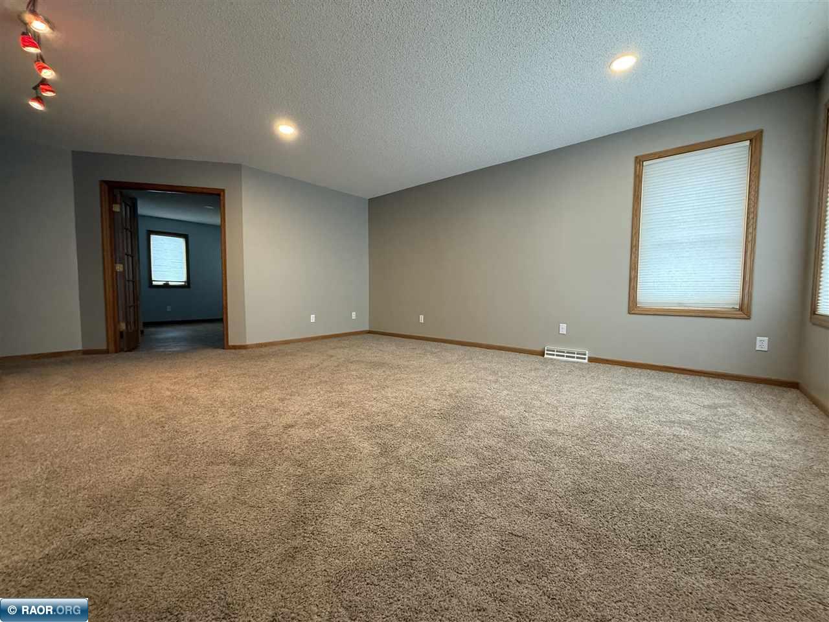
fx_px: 335
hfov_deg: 102.1
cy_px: 311
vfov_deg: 85.7
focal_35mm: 14
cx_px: 414
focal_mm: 2.22
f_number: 2.2
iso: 250
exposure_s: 1/60
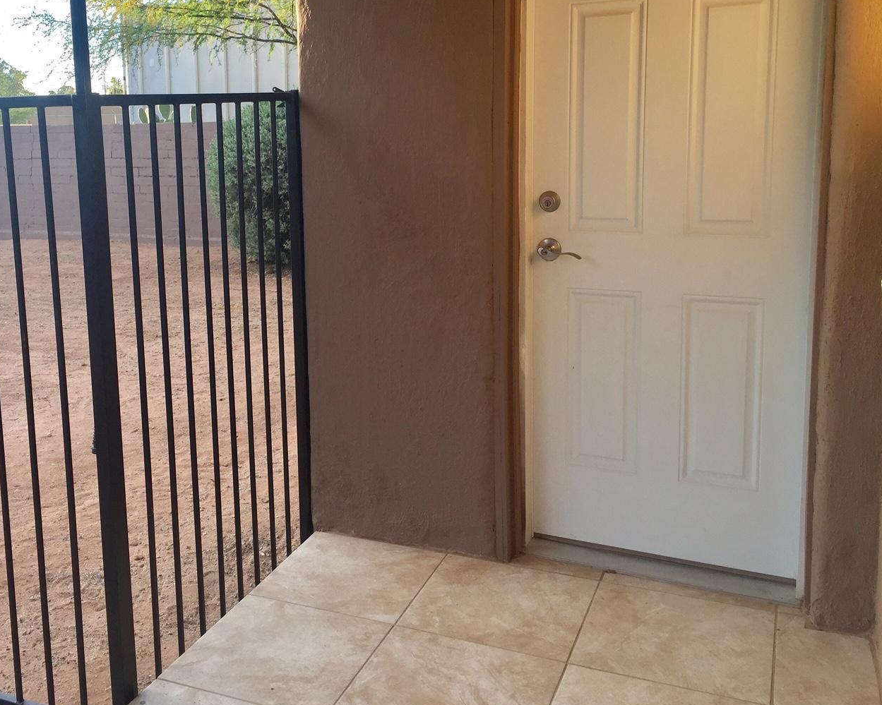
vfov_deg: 40.0
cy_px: 288
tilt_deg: -9.2
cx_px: 309
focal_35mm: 37
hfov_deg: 48.4
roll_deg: +0.6
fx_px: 966
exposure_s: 1/222
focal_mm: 4.15
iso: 32
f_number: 2.2
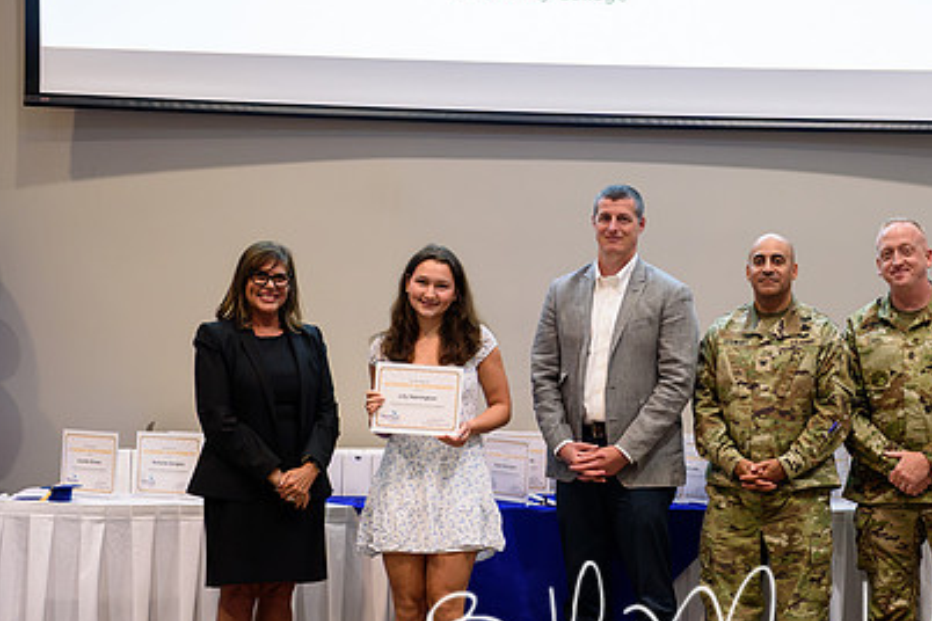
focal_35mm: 101
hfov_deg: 20.1
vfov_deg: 13.5
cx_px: 654
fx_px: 2615
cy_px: 360
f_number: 2.8
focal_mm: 70
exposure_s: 1/160
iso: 1000
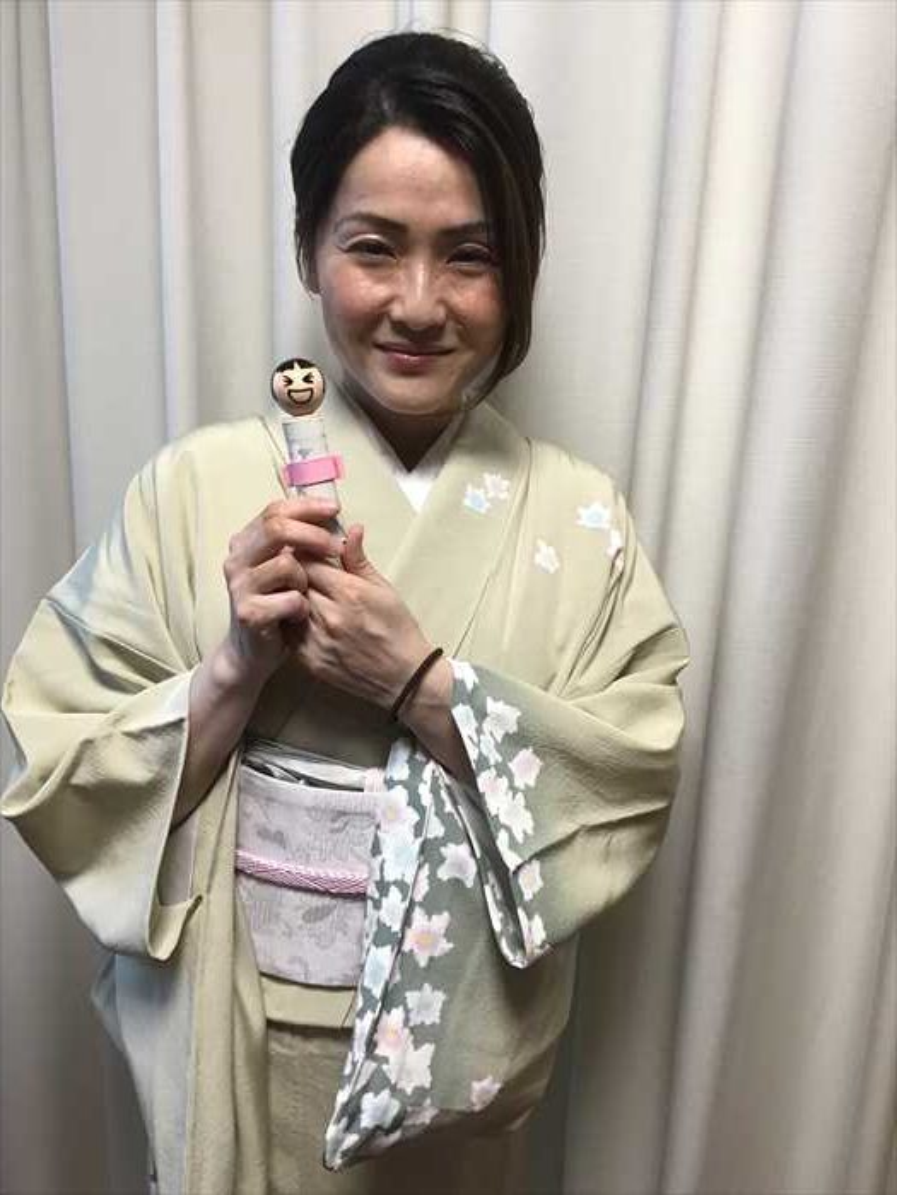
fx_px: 1071
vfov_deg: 58.4
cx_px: 448
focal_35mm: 31
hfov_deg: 45.4
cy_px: 598
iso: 50
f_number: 2.4
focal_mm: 3.3
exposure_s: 1/30
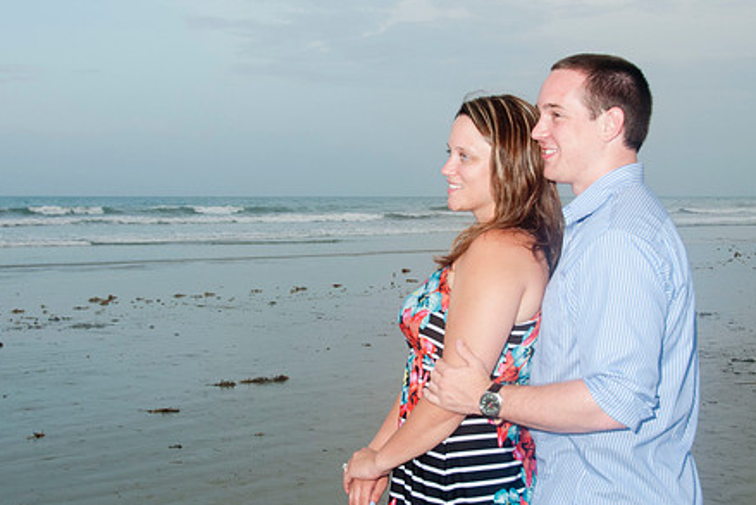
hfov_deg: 34.5
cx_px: 379
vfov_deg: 23.4
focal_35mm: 58
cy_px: 256
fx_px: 1218
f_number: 6.3
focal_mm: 29
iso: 200
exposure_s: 1/250
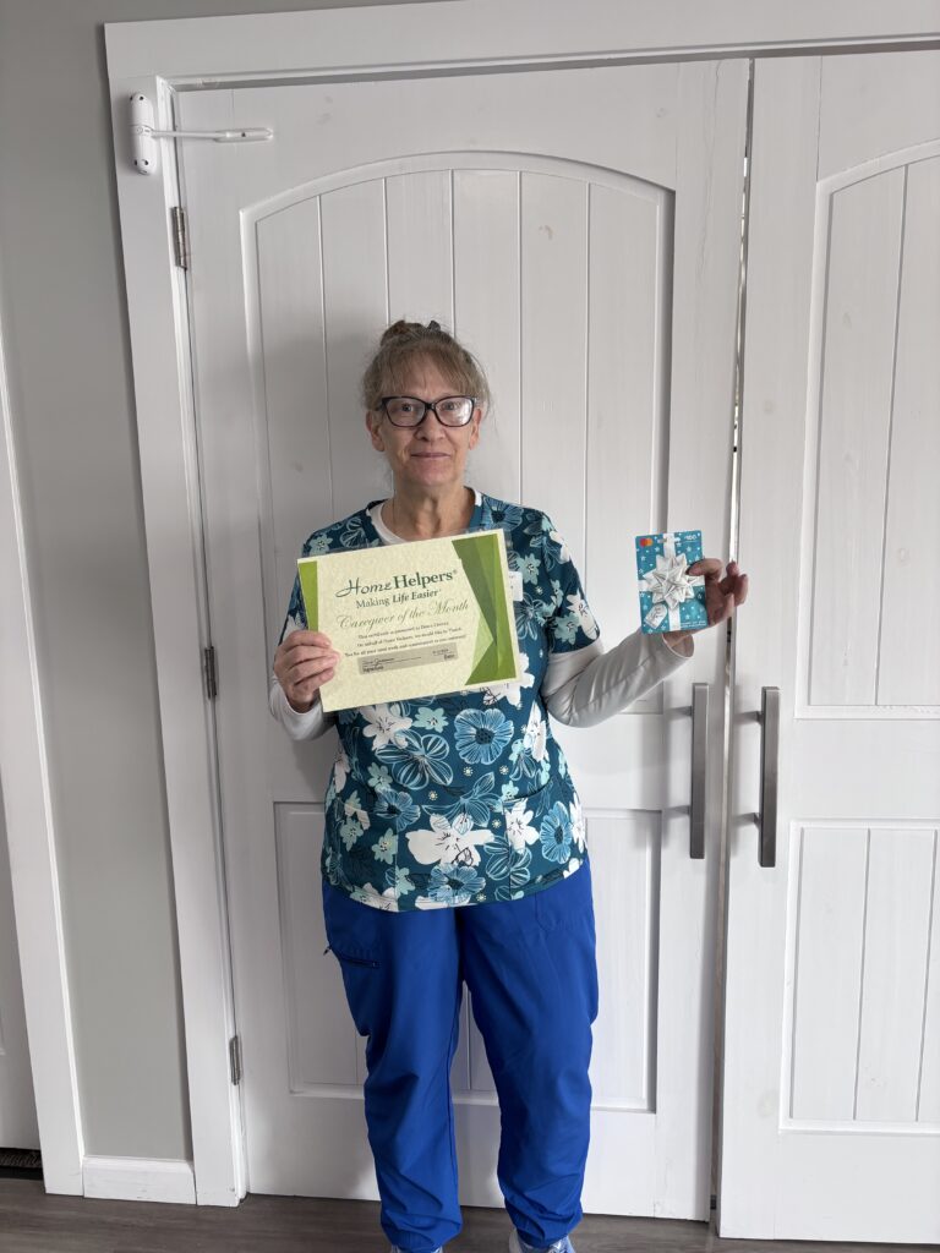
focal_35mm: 26
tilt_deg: -9.9
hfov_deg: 53.1
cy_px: 626
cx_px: 470
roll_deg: +0.6
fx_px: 941
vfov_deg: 67.3
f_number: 1.6
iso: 80
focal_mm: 5.96
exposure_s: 1/60
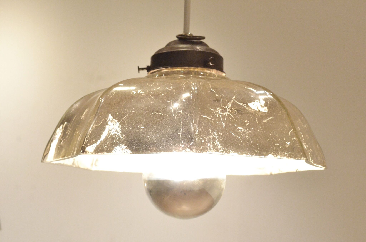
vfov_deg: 16.5
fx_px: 837
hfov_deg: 24.7
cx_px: 183
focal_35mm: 82
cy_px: 121
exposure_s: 1/100
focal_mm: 55
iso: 4000
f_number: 11
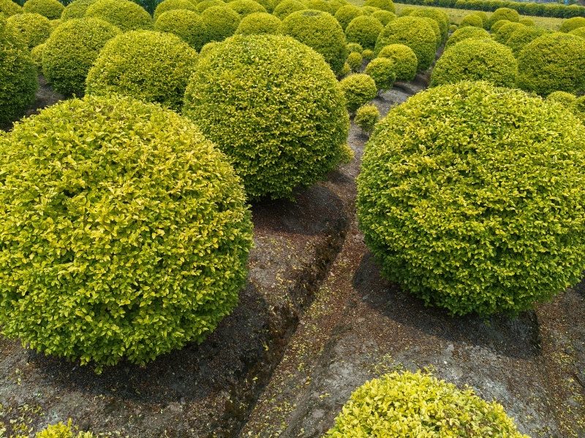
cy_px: 219
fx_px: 439
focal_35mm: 26
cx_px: 292
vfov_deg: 53.1
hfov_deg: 67.3
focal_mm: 4.84
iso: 80
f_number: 1.8
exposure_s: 1/3408
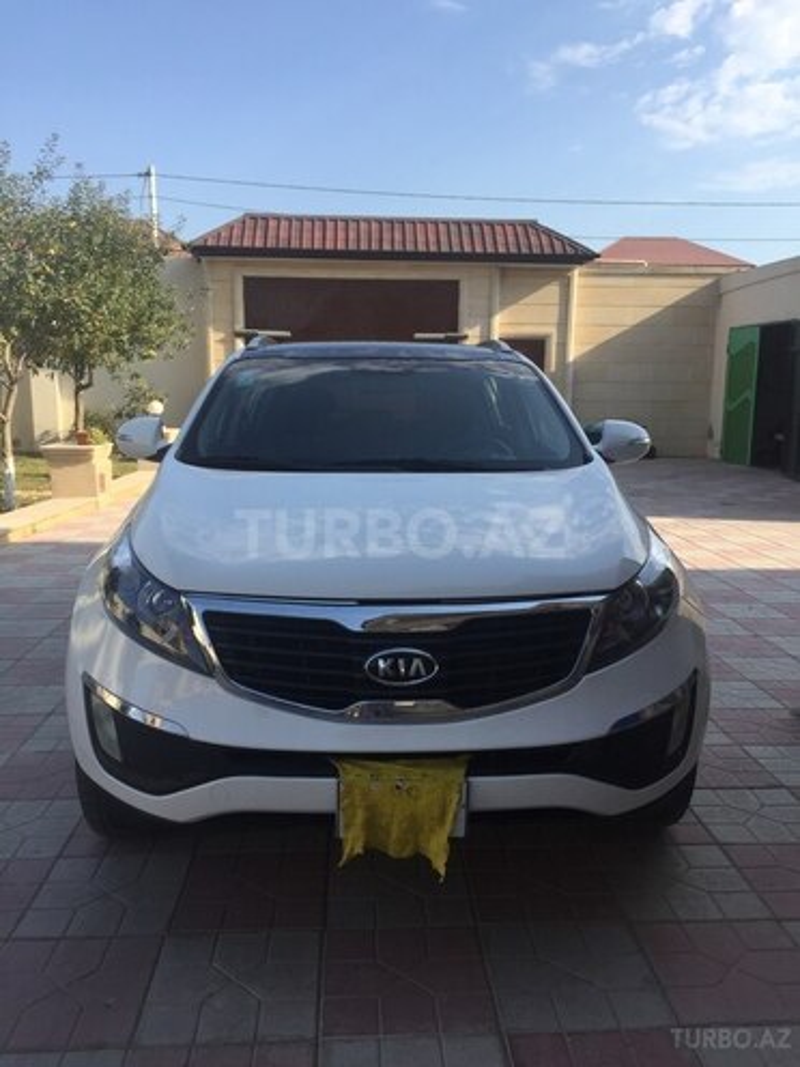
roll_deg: -0.2
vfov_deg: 61.7
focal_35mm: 29
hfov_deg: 48.2
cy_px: 534
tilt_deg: -10.6
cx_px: 400
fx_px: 894
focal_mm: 4.15
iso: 32
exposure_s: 1/1236
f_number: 2.2
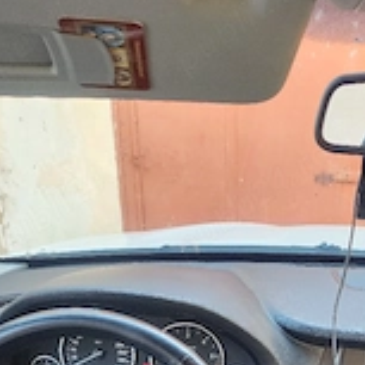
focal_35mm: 53
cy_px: 415
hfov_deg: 31.2
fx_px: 632
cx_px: 301
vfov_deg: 28.8
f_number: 1.8
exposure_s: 1/120
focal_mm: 6.4
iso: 200
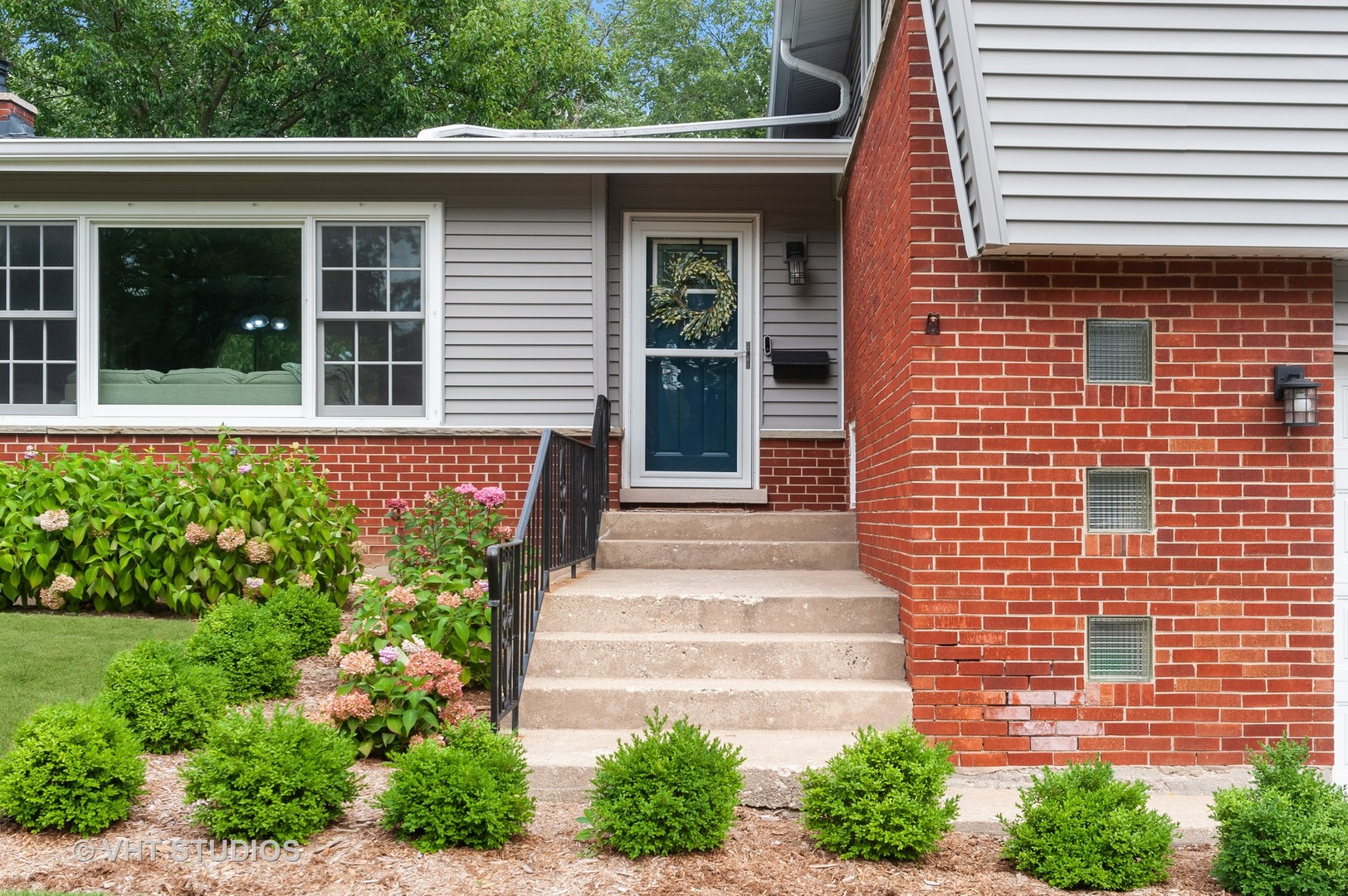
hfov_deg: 48.5
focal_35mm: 40
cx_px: 674
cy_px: 448
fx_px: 1497
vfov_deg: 33.3
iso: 200
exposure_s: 1/400
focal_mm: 40
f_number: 8
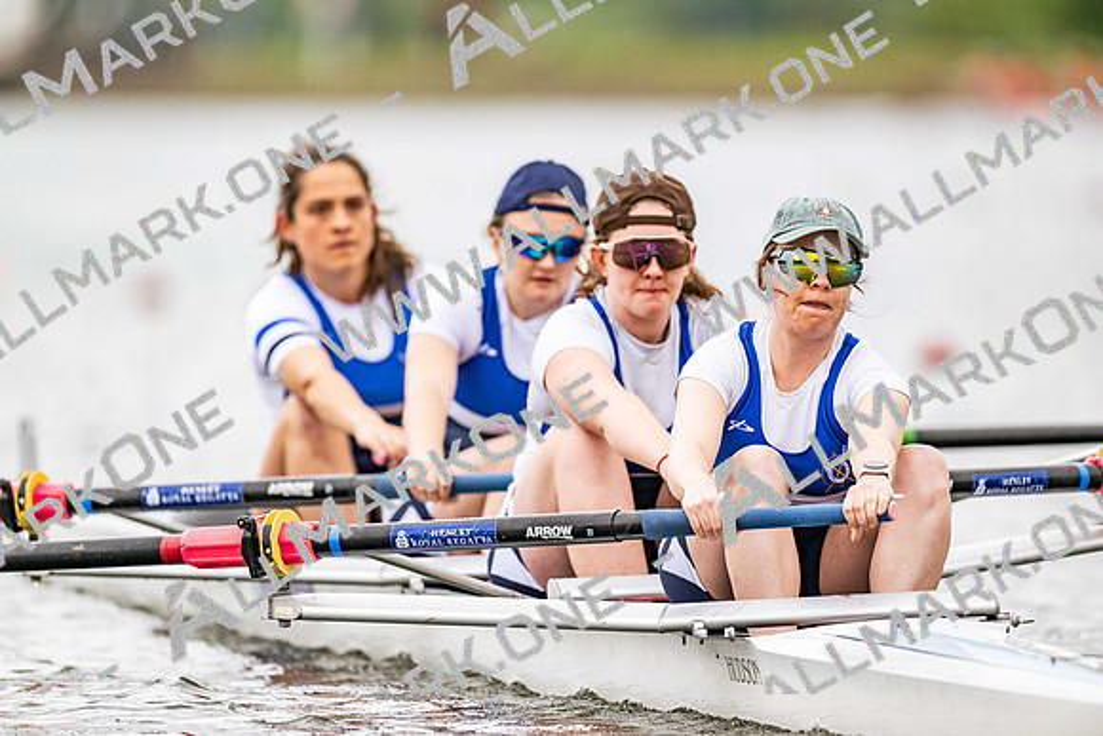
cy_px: 368
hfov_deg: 3.4
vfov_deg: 2.3
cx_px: 552
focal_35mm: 600
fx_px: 18387
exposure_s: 1/2500
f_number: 4
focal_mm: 600
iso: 1400
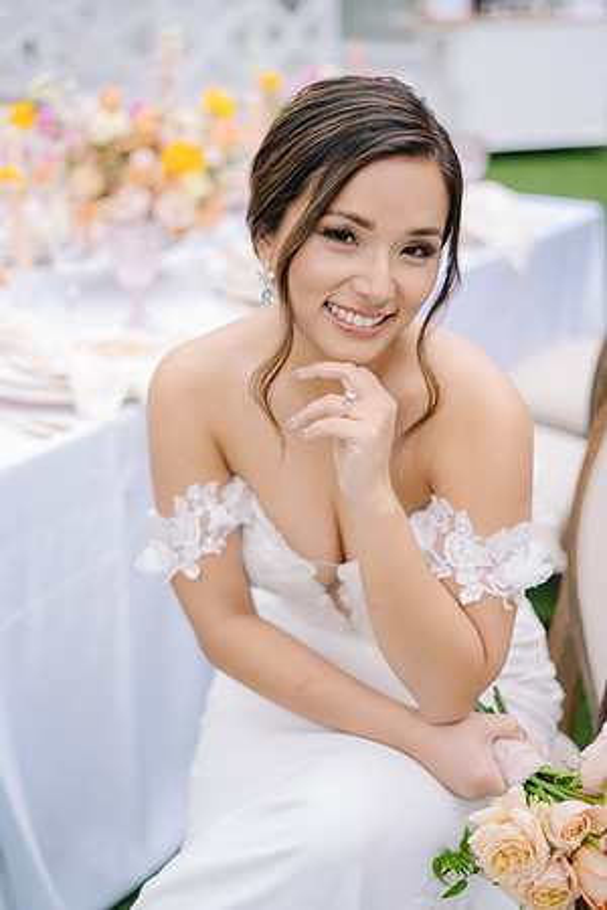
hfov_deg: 27.0
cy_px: 455
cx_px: 304
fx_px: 1264
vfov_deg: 39.6
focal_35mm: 50
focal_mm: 50
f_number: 2
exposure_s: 1/160
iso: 50
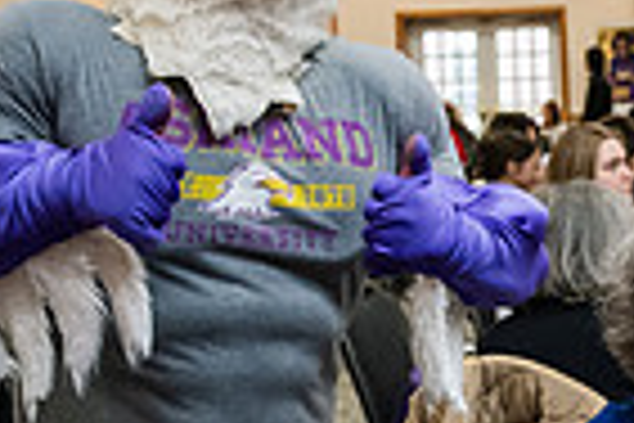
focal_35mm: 132
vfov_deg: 10.4
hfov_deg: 15.0
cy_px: 322
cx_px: 760
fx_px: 2324
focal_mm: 32
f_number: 3.5
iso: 2000
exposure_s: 1/160
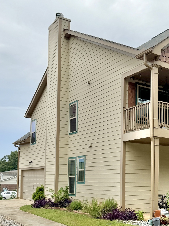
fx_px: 306
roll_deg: -0.9
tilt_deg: +2.8
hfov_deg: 29.6
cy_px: 158
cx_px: 150
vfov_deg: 39.7
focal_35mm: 47
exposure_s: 1/4310
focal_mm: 6.76
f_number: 1.78
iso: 80
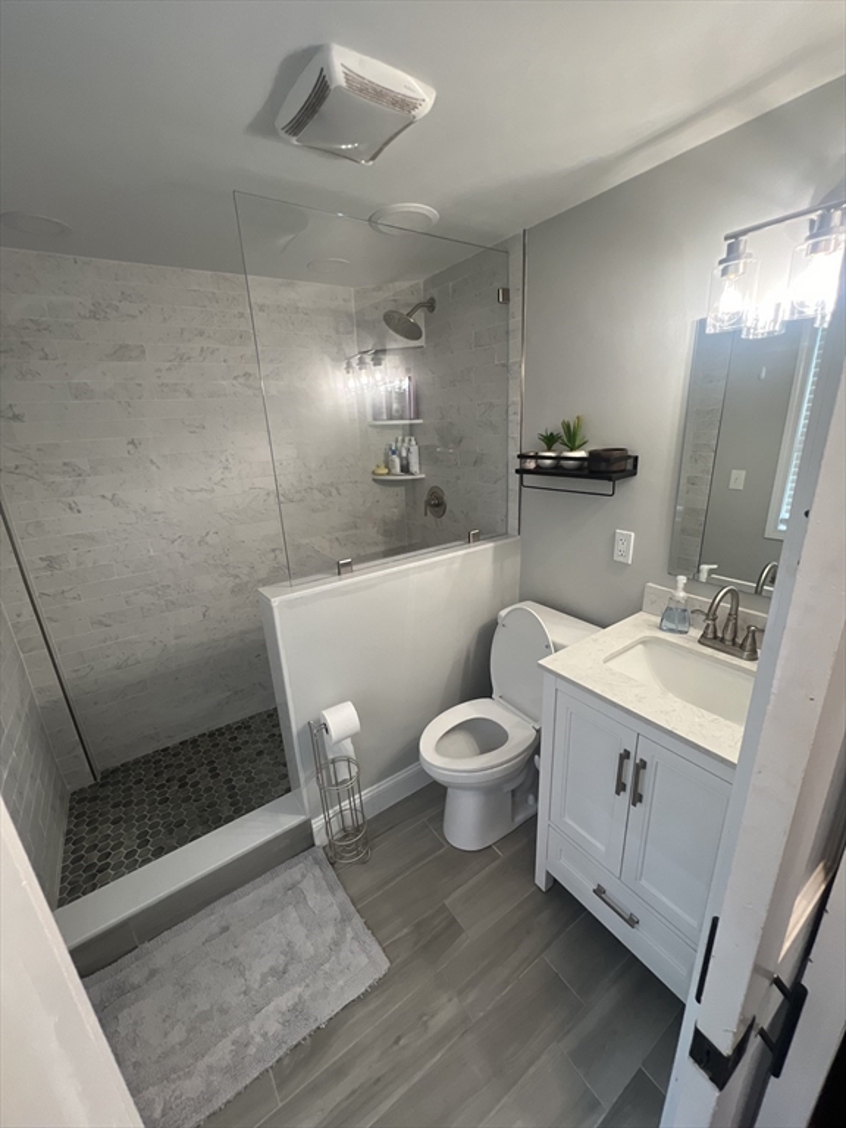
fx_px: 424
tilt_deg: -17.6
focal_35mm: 13
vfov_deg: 106.2
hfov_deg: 89.9
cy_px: 564
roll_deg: +2.9
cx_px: 423
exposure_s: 1/60
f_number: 1.8
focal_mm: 1.57
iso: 160
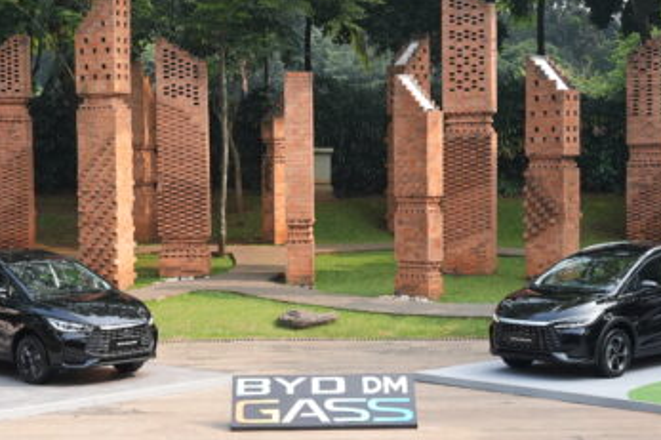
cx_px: 331
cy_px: 248
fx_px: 1468
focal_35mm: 80
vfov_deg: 17.0
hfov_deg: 25.4
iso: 800
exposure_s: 1/800
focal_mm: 37
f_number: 5.6
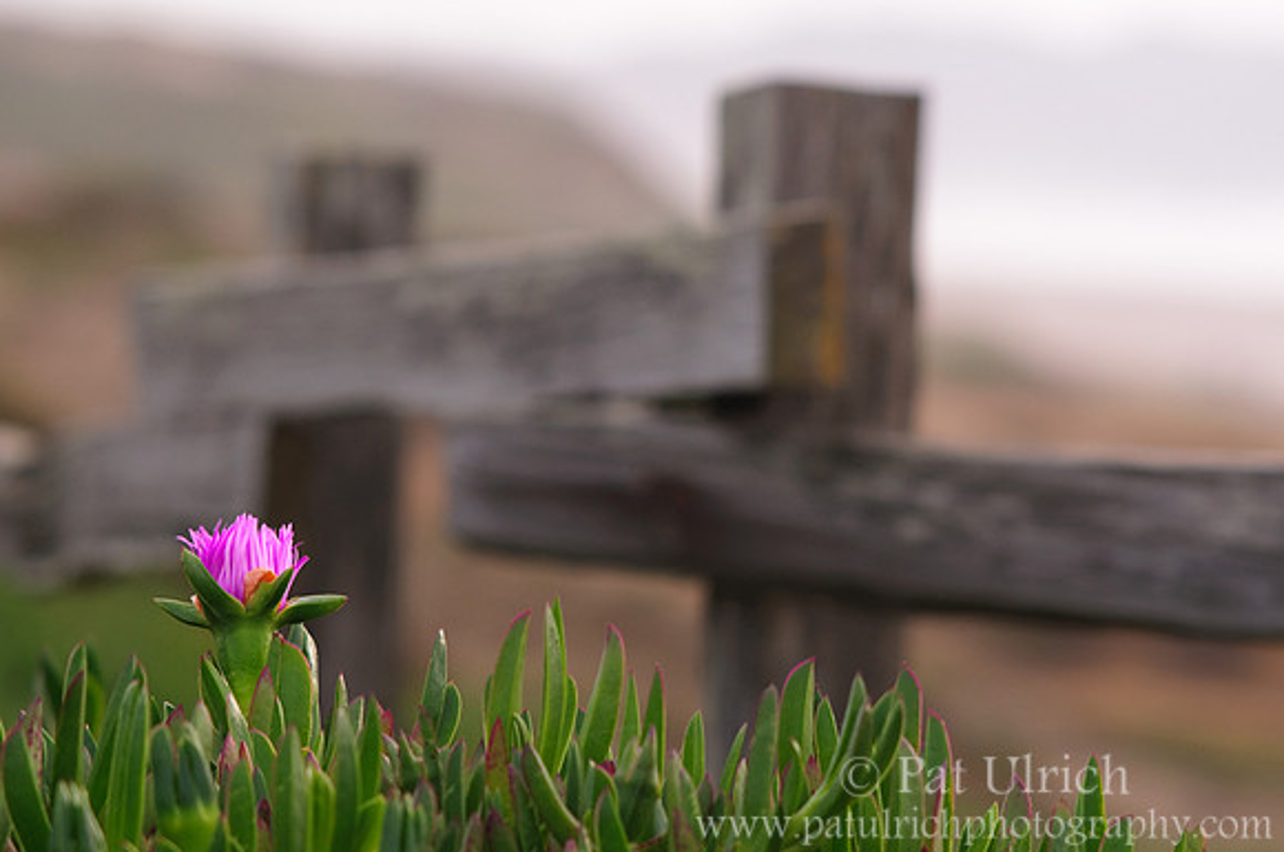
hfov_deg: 6.9
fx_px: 10685
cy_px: 426
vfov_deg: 4.6
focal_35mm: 300
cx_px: 642
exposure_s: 1/60
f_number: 8
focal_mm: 200
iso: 400
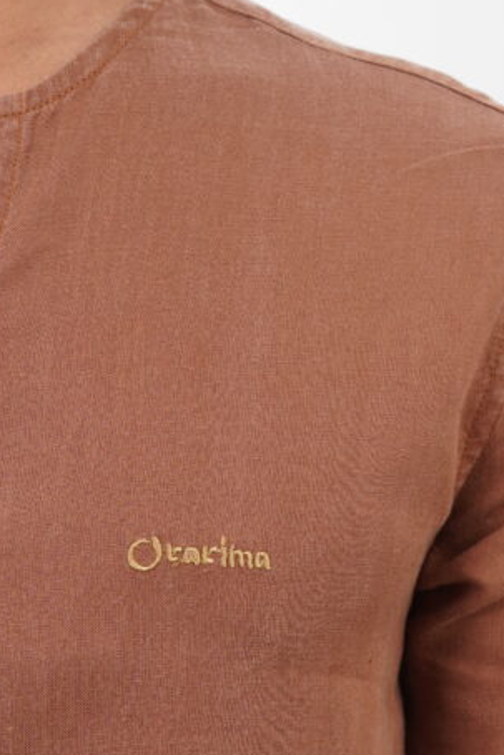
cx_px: 243
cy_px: 584
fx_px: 2434
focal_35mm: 116
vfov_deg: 17.5
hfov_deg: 11.8
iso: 200
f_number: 8
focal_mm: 39
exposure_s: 1/100
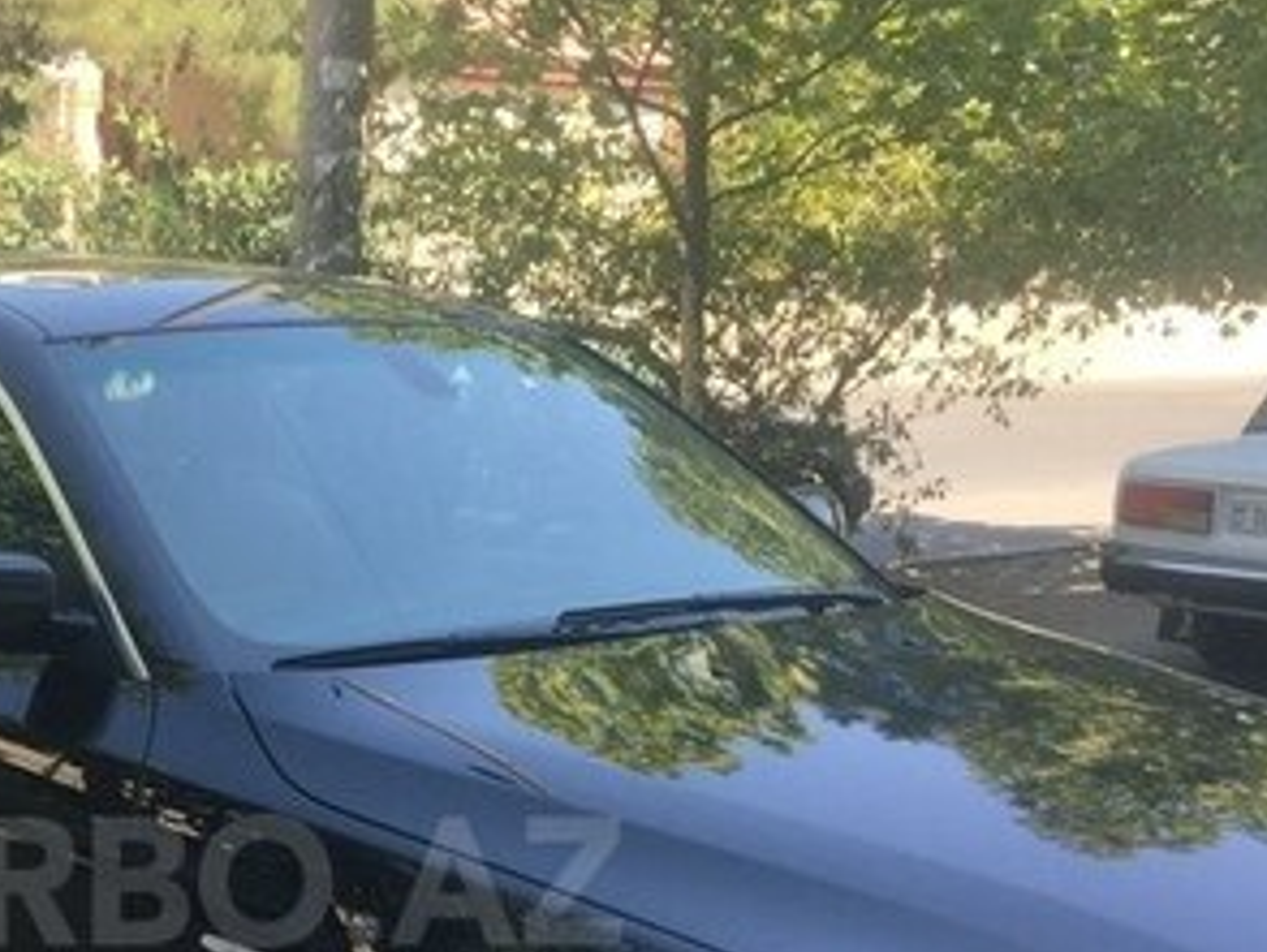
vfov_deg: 22.0
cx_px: 181
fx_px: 2381
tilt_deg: -16.4
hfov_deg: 28.9
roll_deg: -2.7
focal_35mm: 65
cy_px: 881
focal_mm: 4.15
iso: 32
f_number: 2.2
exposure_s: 1/416
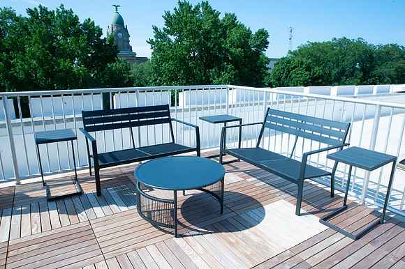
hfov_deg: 73.8
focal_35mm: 24
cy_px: 134
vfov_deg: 53.1
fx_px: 270
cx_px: 202
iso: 400
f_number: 22
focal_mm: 24
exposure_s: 1/200
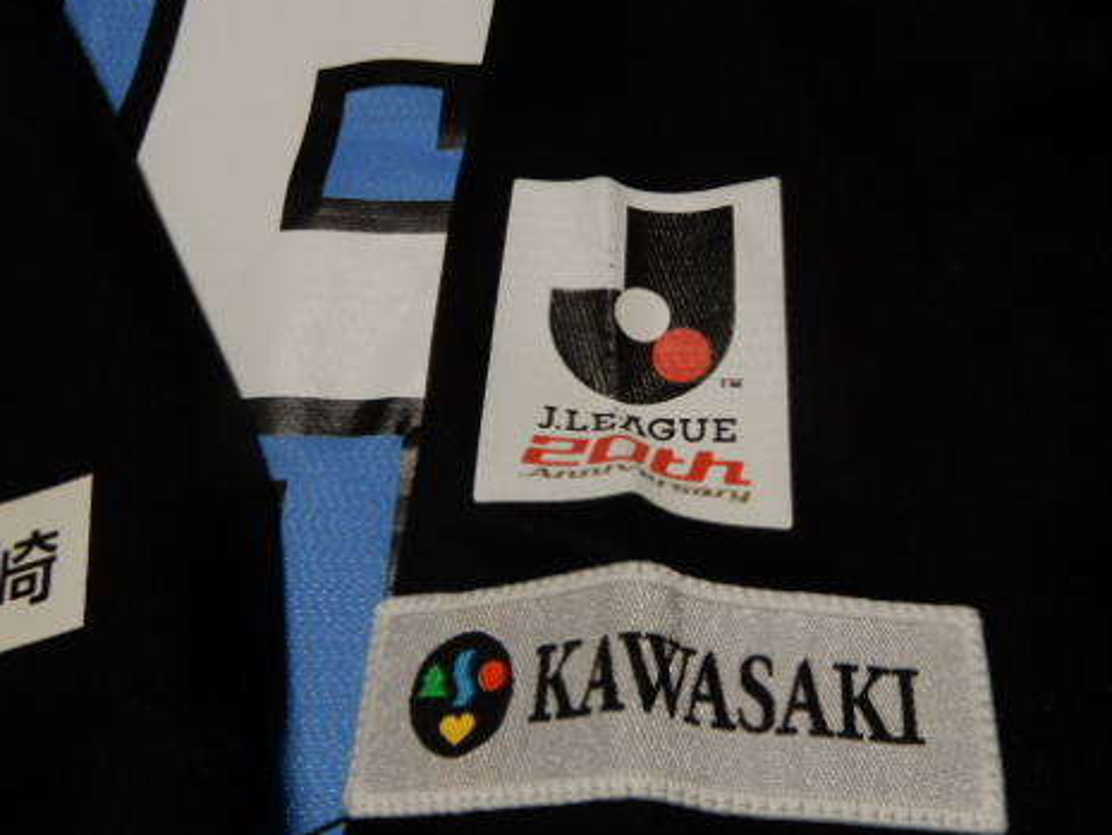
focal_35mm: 33
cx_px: 667
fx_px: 1060
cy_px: 404
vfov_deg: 43.0
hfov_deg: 54.9
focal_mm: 4.3
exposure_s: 1/30
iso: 220
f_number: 3.4
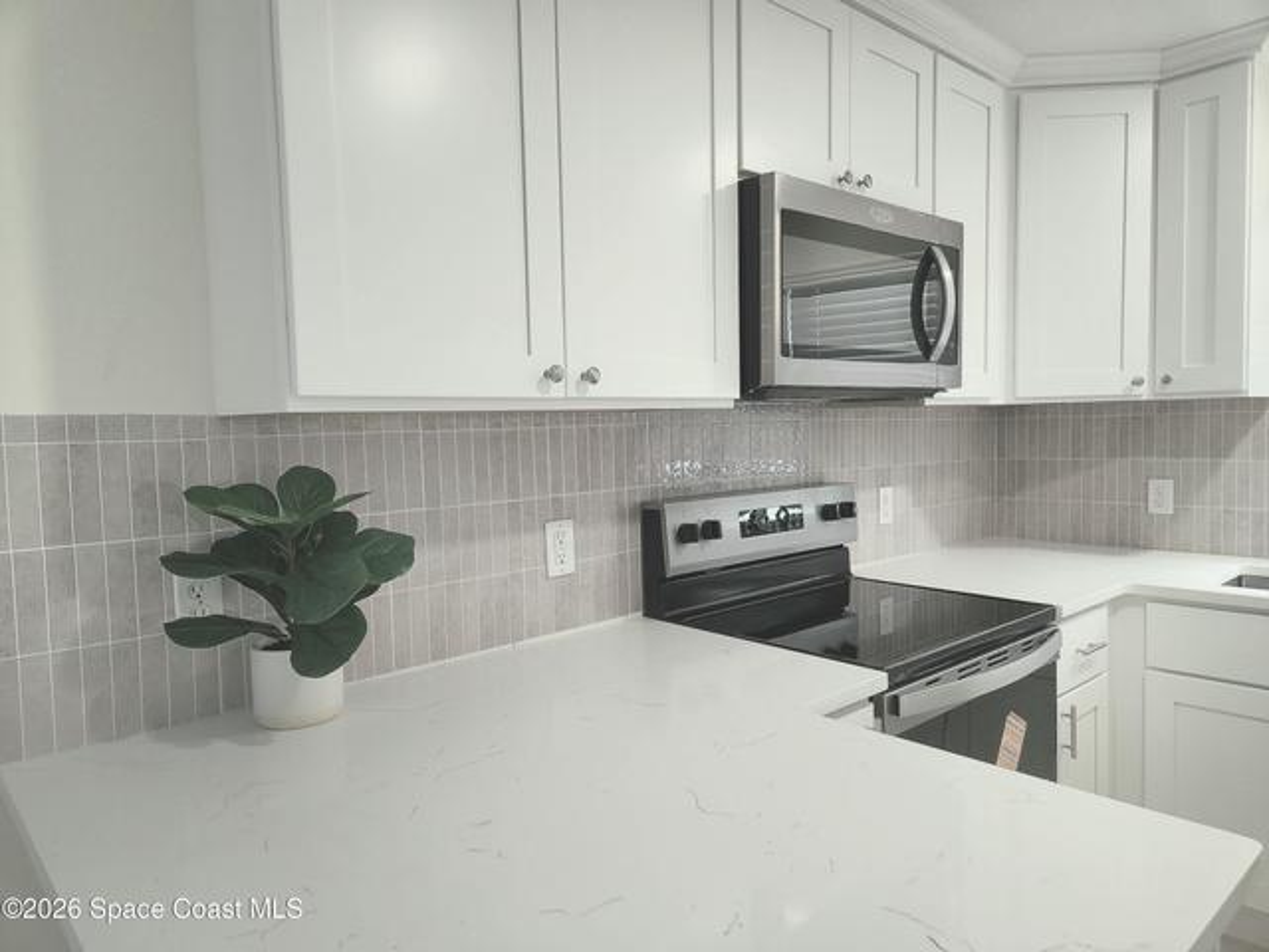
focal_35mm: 23
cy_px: 476
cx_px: 634
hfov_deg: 73.9
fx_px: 843
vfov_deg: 58.9
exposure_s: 1/60.2
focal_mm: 5.4
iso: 100
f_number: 1.8
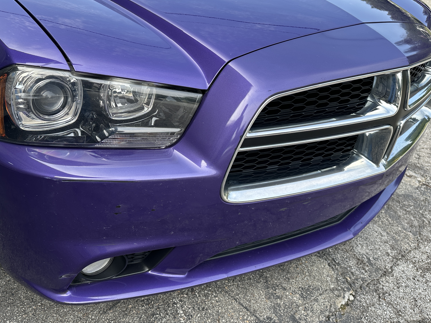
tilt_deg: -25.6
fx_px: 398
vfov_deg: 44.2
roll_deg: -1.0
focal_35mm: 32
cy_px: 156
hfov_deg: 56.5
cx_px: 180
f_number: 1.78
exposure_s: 1/704
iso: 80
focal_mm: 6.86
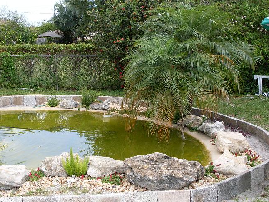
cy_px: 92
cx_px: 121
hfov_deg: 39.6
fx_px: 373
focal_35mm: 48
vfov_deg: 30.3
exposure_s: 1/500
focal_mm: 6.3
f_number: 2.8
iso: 80
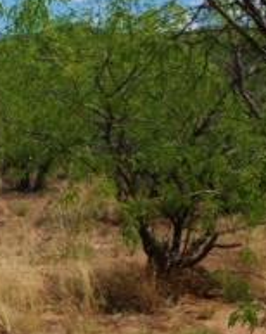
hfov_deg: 10.5
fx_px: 1340
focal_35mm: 136
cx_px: -247
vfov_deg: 14.1
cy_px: 90
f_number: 4
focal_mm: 6.5
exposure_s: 1/1000
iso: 80
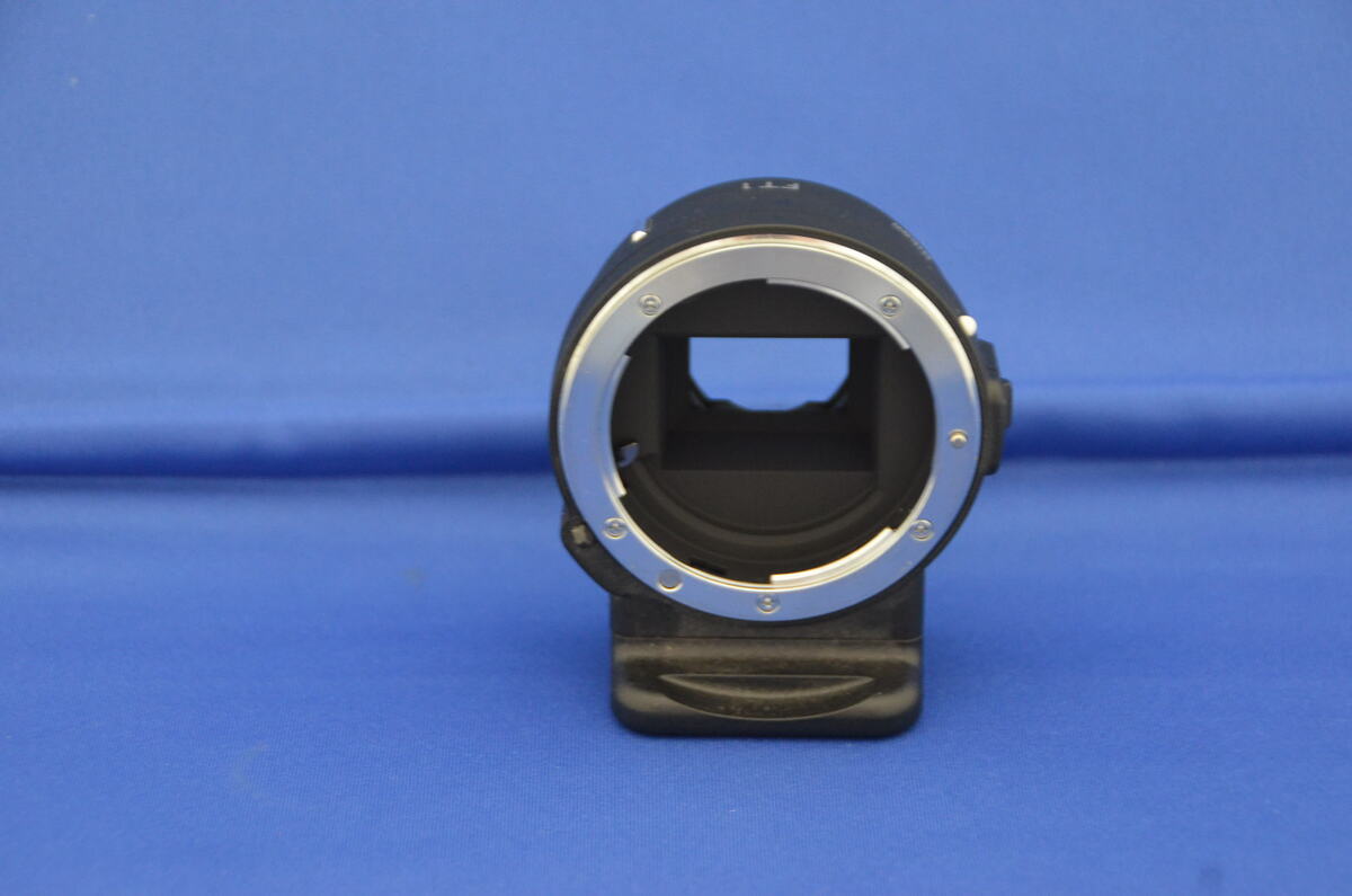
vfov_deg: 13.8
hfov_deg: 20.7
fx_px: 3711
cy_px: 448
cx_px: 676
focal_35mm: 99
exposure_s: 1/40
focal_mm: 66
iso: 1600
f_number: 5.3
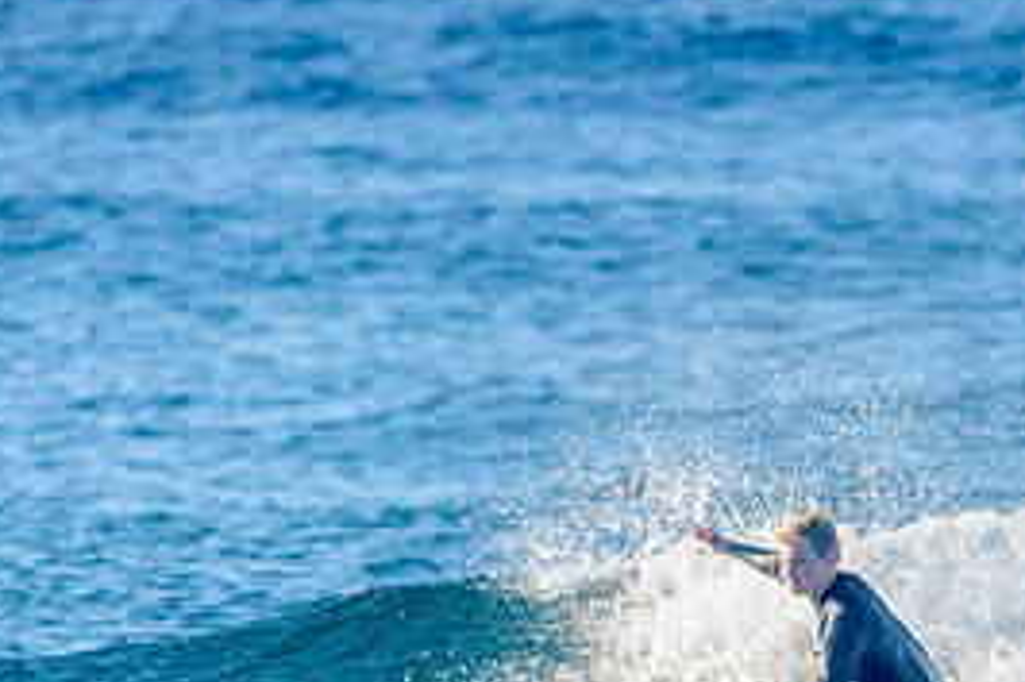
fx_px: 31043
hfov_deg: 1.9
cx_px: 844
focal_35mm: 1091
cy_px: 719
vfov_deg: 1.3
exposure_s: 1/2000
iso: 400
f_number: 5.6
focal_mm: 500
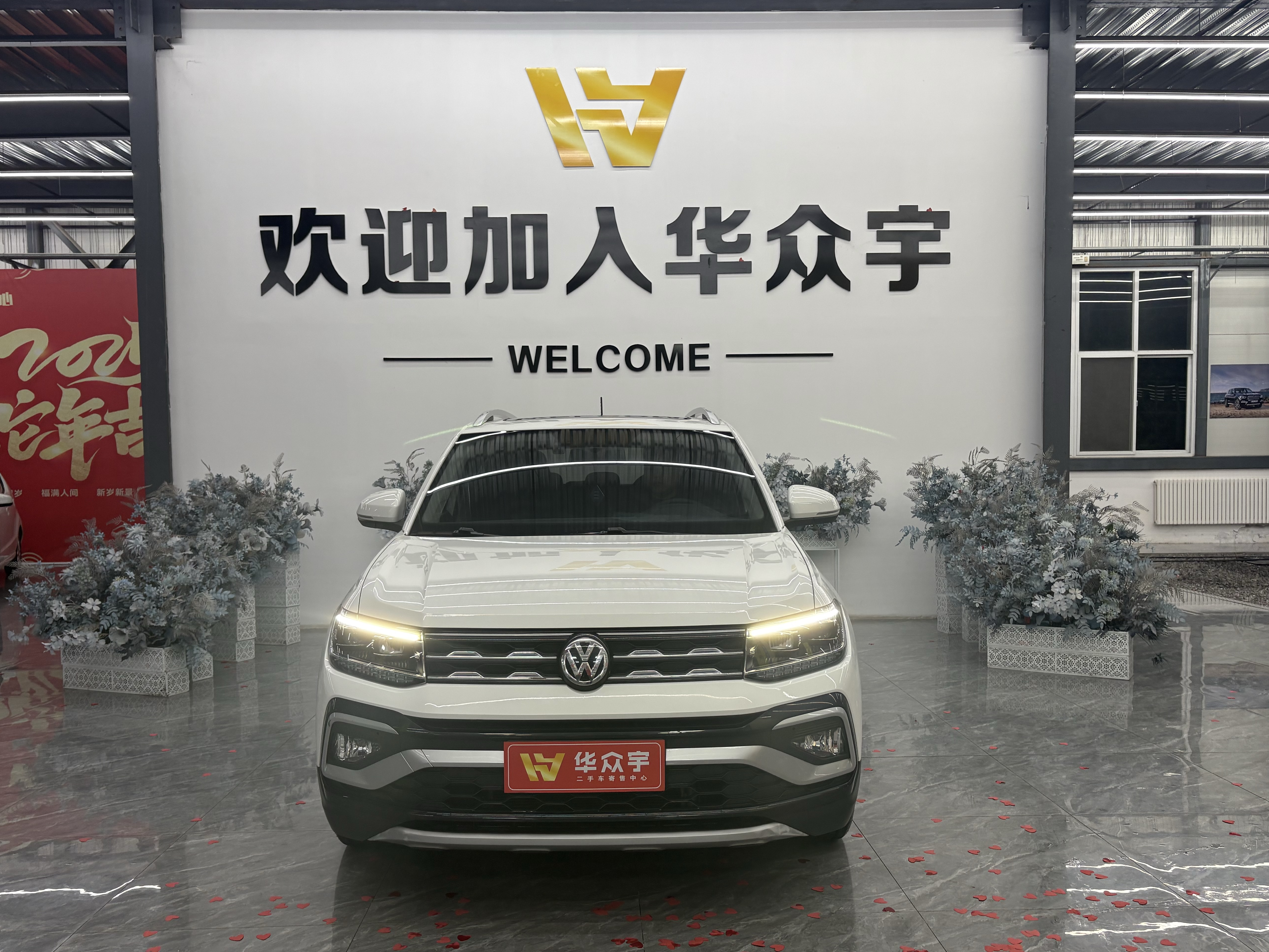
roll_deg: +0.7
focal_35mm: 29
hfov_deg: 61.7
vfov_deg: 48.2
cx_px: 627
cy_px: 521
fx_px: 1063
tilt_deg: -3.1
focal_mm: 5.96
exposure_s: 1/100
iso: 64
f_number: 1.6
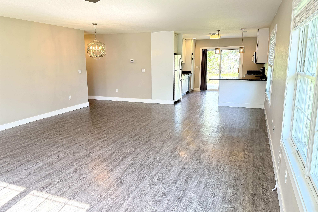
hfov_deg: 71.5
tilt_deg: -9.7
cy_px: 101
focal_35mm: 25
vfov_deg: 51.3
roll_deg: -2.2
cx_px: 159
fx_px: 221
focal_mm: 6.76
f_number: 1.78
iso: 160
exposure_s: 1/120
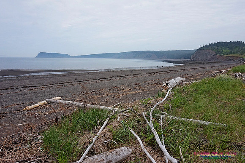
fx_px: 163
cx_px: 122
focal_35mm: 24
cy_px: 82
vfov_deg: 53.2
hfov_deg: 73.7
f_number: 14
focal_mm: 16
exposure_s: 1/500
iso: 800
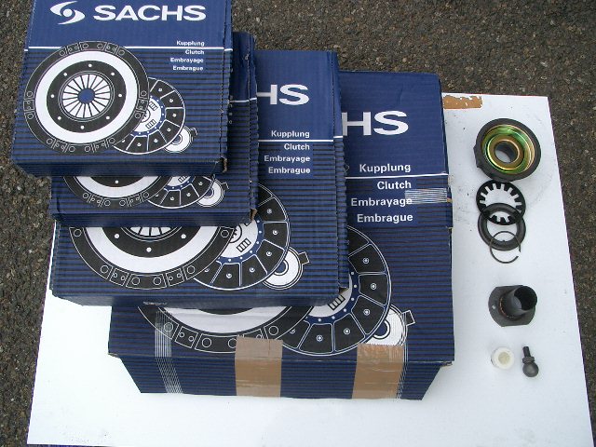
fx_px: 603
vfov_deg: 40.7
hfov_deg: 52.6
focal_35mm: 35
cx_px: 298
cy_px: 224
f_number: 4.3
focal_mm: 5.8
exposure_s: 1/250
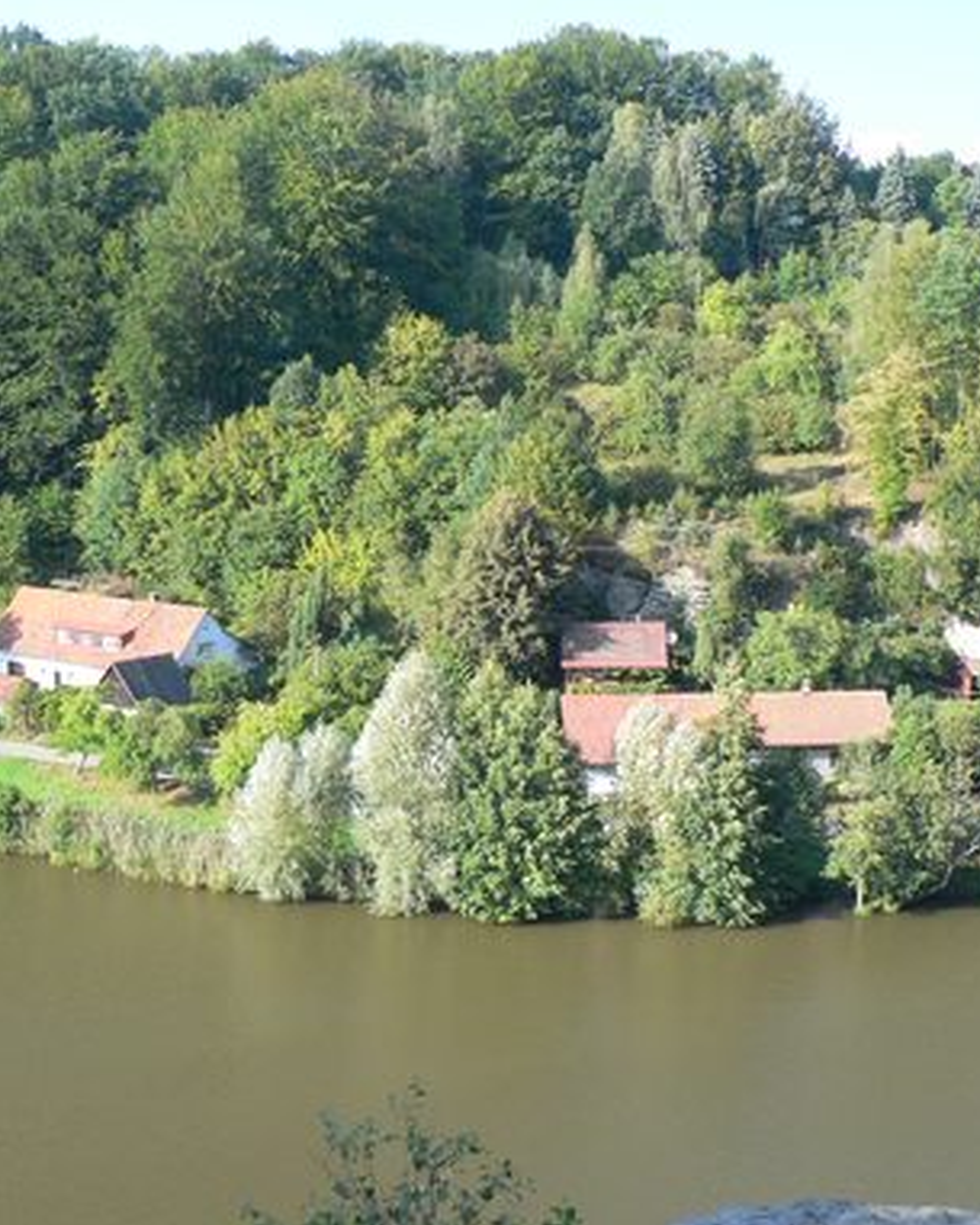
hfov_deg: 31.3
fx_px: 1740
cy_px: 621
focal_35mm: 48
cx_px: 370
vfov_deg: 38.8
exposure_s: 1/80
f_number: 2.8
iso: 100
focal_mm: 6
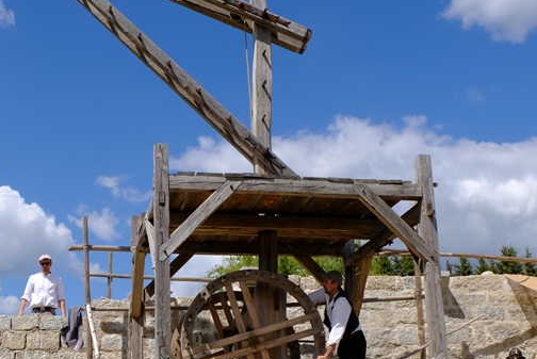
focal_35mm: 67
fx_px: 1000
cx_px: 179
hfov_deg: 29.8
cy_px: 217
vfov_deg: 20.3
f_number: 10
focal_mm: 22.2
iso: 200
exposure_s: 1/350
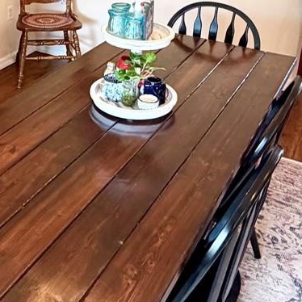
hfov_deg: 31.0
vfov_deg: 30.5
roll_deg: -0.5
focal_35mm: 53
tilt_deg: -18.6
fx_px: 523
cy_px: 21
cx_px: 43
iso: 320
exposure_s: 1/60
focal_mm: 2.22
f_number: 2.2
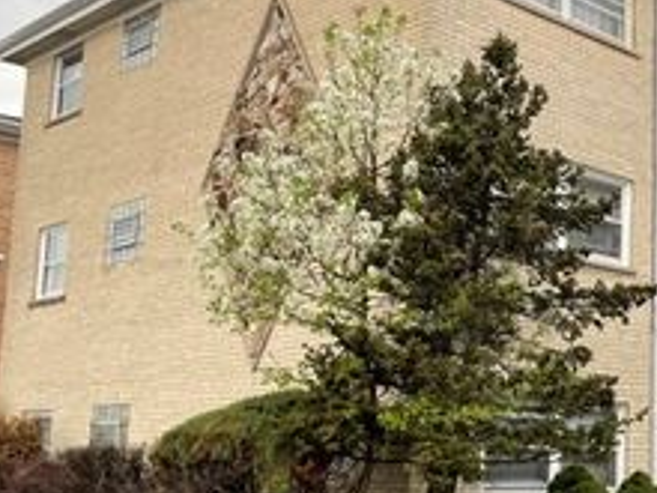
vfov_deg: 24.8
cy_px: 306
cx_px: 690
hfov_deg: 30.0
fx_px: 1120
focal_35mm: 59
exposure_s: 1/121
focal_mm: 4.2
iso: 40
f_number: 1.6
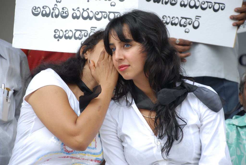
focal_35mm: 135
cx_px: 123
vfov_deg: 10.2
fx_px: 924
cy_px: 82
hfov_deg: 15.2
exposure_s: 1/125
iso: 200
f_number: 5.6
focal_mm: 90
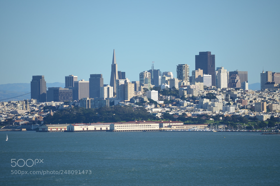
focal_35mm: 270
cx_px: 140
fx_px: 2095
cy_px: 93
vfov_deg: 5.1
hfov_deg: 7.6
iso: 100
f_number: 5.6
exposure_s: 1/500
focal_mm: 180
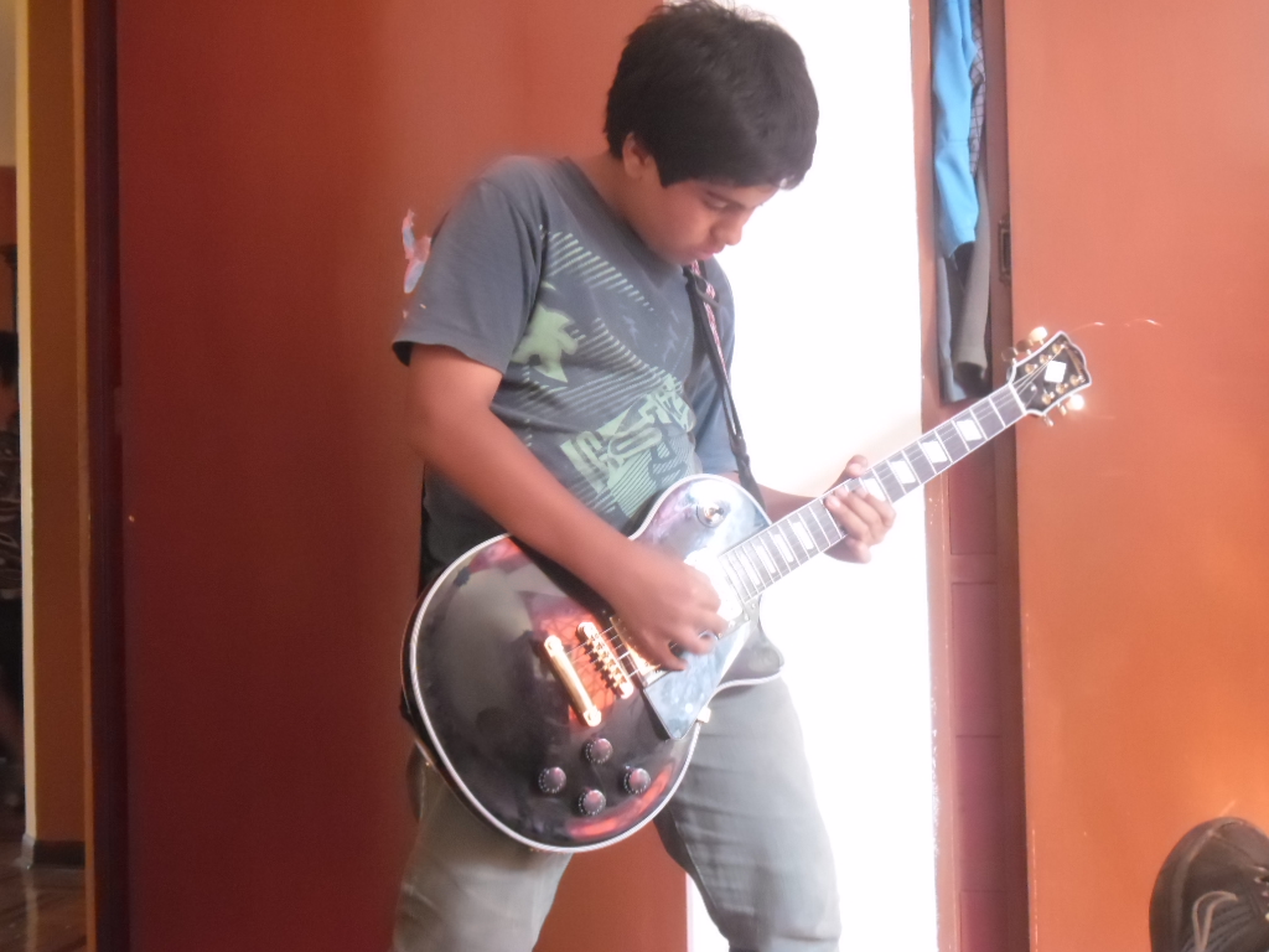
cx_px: 634
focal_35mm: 44
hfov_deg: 42.9
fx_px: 1613
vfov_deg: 32.9
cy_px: 476
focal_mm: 7.8
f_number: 4.5
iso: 800
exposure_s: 1/22
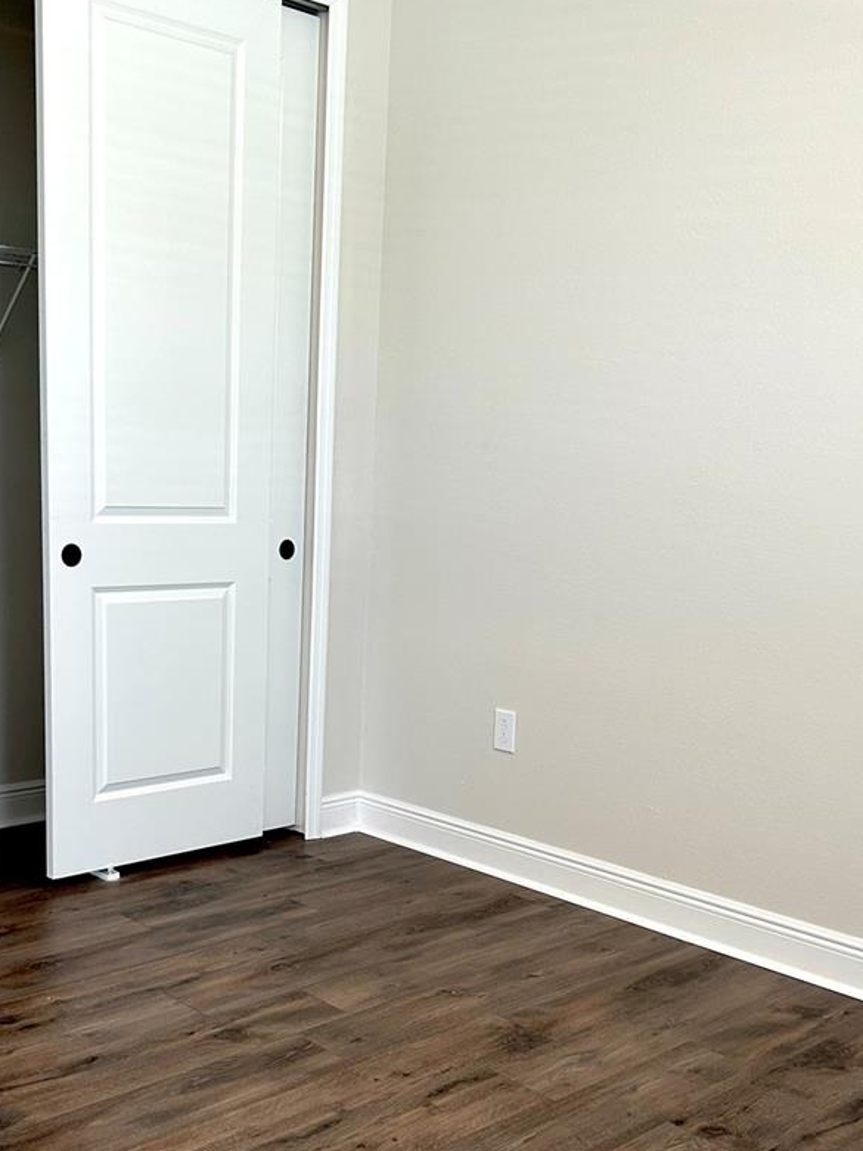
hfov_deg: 35.8
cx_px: 335
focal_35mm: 40
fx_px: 1330
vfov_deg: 46.4
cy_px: 725
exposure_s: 1/120
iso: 125
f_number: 1.5
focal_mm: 5.7
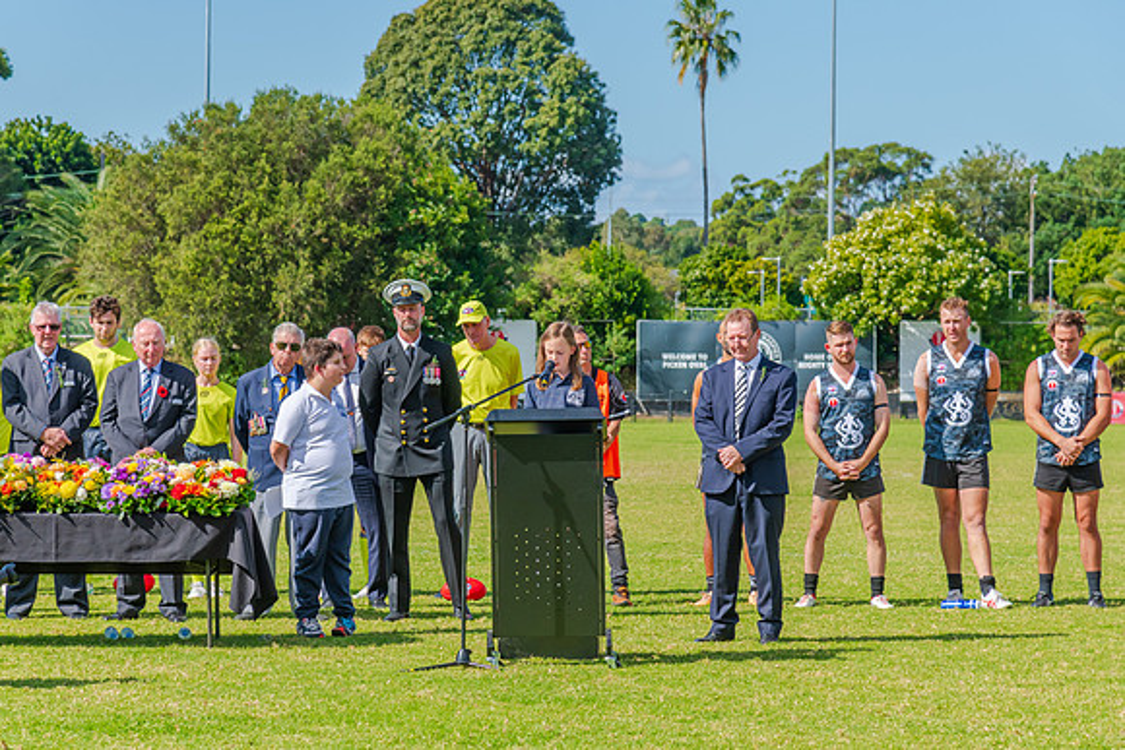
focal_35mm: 131
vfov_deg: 10.5
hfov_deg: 15.7
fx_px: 4091
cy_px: 367
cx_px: 551
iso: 400
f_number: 7.1
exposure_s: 1/1250
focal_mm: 120
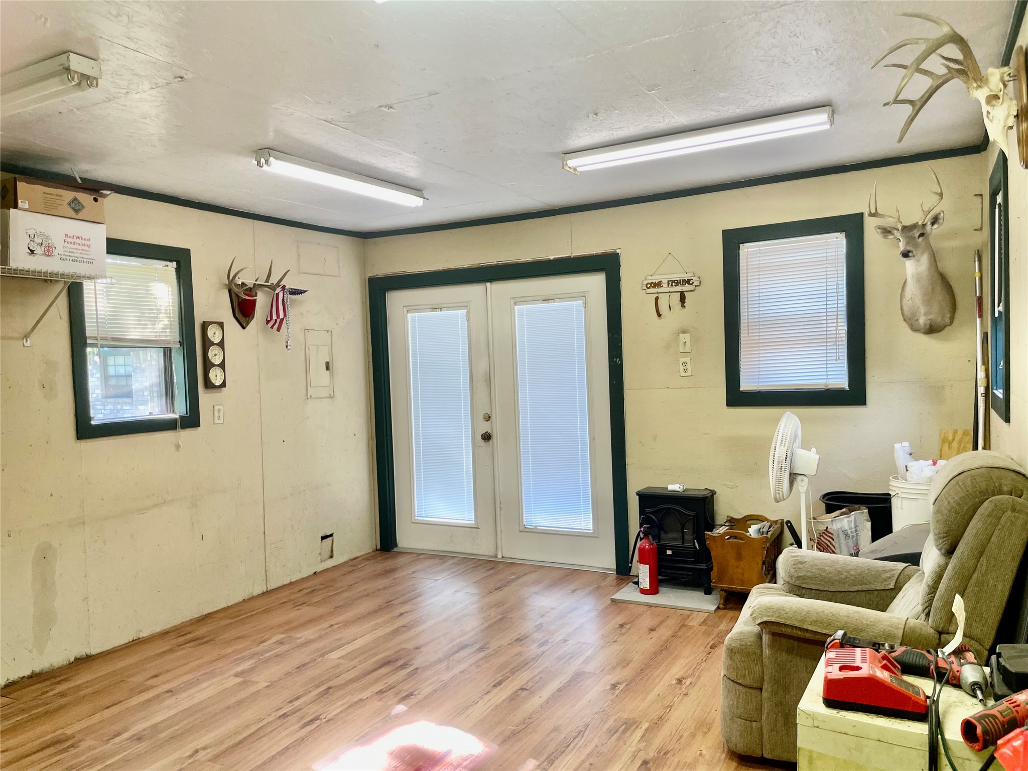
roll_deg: +1.7
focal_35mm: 26
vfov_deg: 53.1
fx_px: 772
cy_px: 386
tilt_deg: -3.3
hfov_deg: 67.3
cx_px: 514
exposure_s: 1/60
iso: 64
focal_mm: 4.2
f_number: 1.6
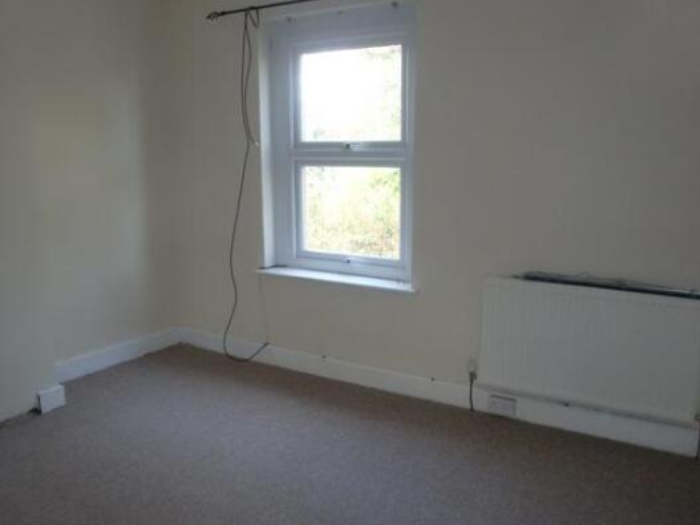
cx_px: 345
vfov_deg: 45.4
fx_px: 627
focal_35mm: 31
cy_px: 284
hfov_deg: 58.4
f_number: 2.6
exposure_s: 1/60
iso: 200
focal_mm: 4.65
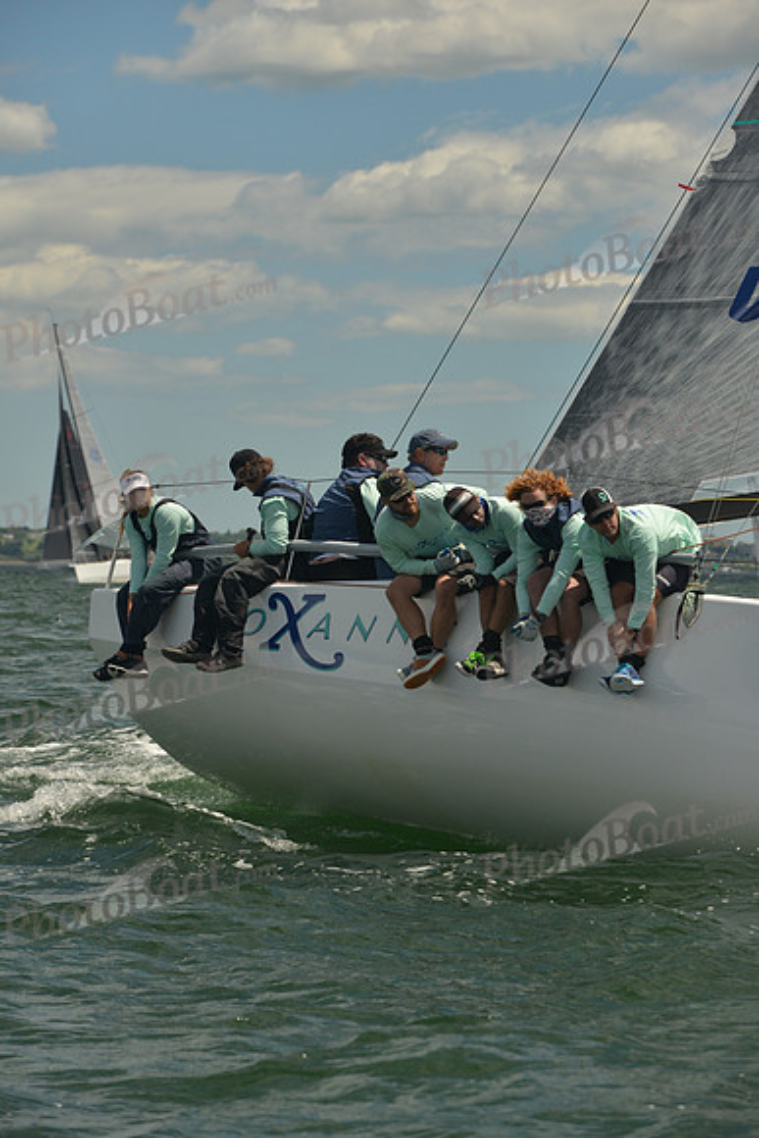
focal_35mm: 155
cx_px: 380
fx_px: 4899
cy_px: 569
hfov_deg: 8.9
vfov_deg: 13.2
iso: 400
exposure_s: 1/800
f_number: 7.1
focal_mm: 155
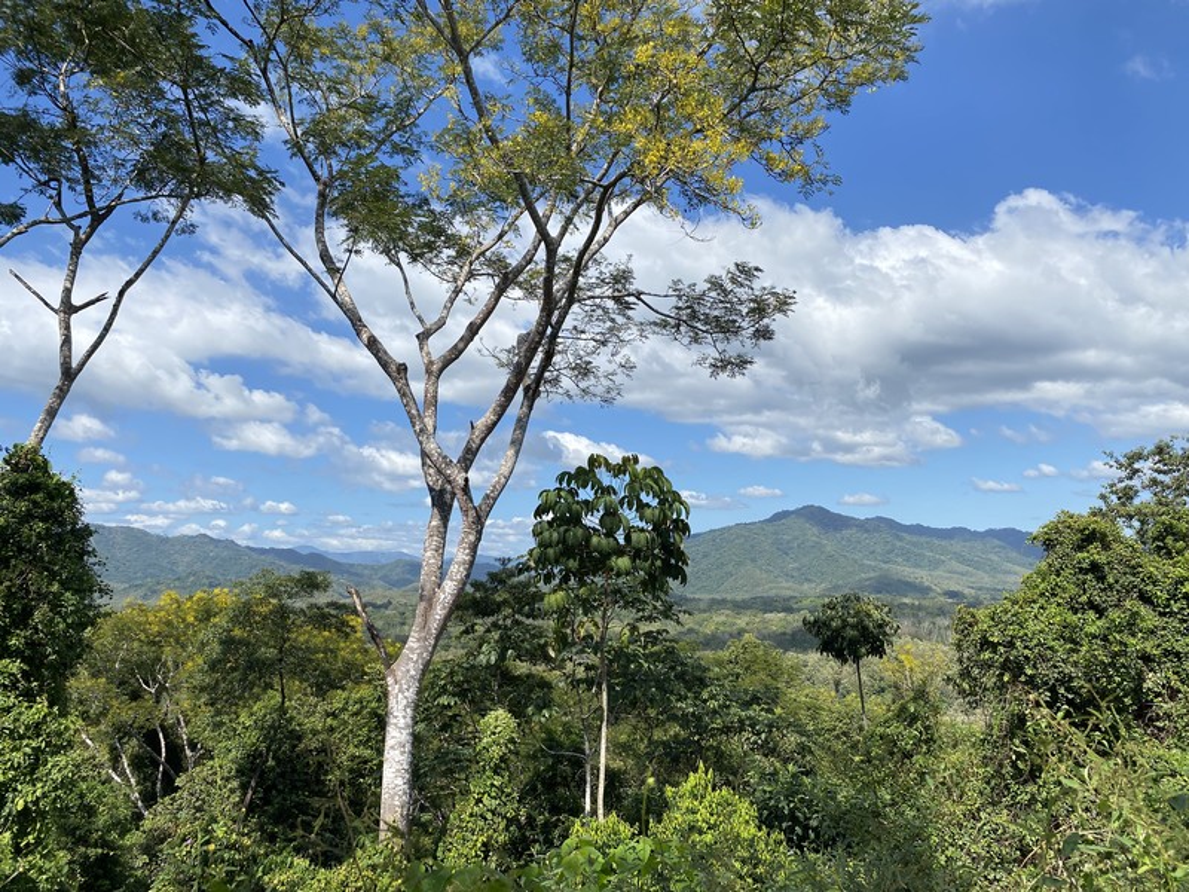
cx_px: 594
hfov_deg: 67.3
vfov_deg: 53.1
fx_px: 893
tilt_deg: +7.0
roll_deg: +0.8
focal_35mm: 26
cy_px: 446
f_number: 1.8
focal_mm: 4.25
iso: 32
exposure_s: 1/3731
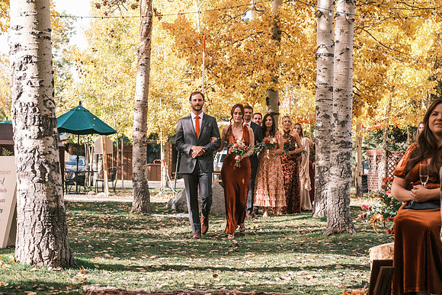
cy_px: 148
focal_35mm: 99
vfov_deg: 13.8
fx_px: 1216
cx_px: 221
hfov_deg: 20.6
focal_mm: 66
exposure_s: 1/500
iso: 400
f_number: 4
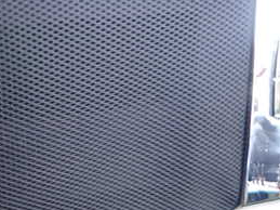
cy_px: 95
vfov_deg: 25.2
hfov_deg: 31.5
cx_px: 23
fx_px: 469
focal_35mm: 58
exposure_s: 1/40
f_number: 2
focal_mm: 4.5
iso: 200
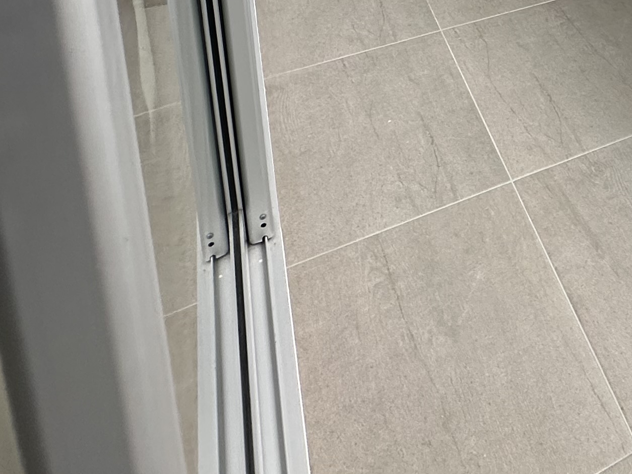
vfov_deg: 23.7
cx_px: 710
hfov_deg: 35.4
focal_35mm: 45
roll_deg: -0.9
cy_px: -282
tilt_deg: -11.3
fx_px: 822
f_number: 2.2
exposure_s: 1/336
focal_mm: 2.22
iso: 40
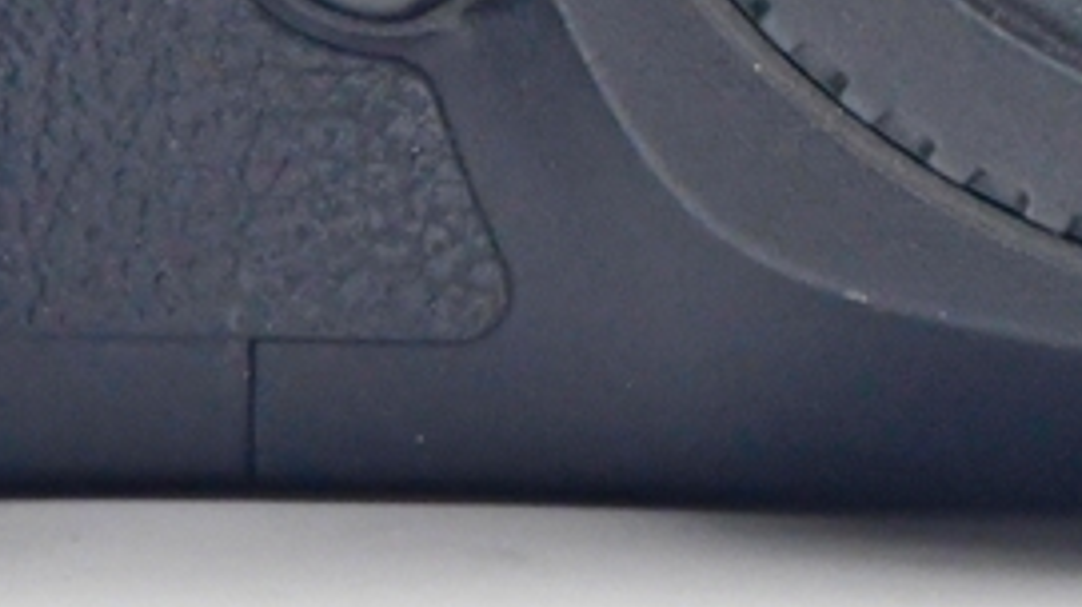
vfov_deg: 2.1
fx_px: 16142
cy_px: -1066
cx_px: 1022
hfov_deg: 3.8
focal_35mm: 563
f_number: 8
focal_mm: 65
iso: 1250
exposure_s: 1/125
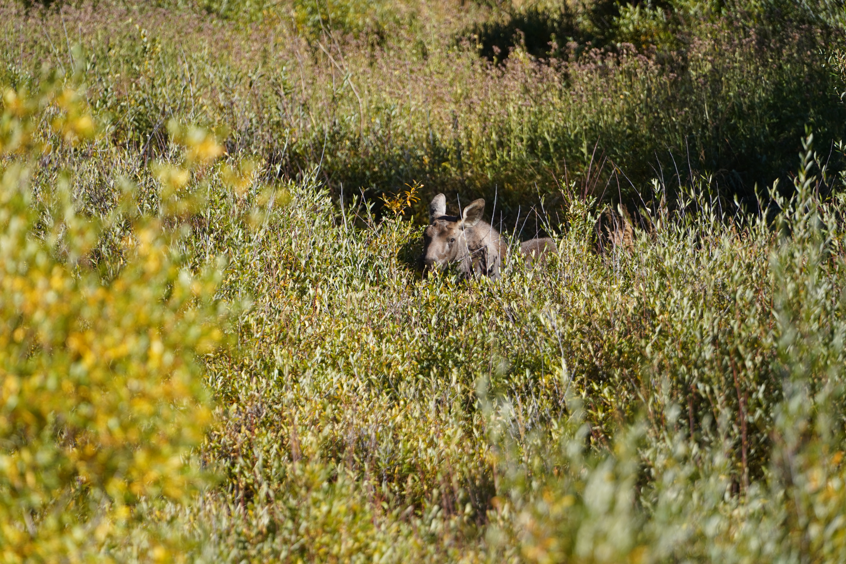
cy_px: 282
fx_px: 9399
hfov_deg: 5.2
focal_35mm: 400
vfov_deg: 3.4
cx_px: 423
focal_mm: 400
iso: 200
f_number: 5.6
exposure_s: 1/500
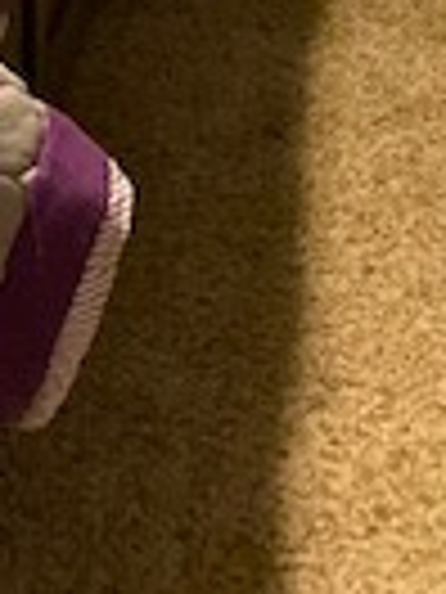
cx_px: -721
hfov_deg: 9.9
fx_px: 2165
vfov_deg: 14.0
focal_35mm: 126
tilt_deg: -12.6
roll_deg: +5.6
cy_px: -459
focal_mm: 4.25
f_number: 1.8
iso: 500
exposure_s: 1/40
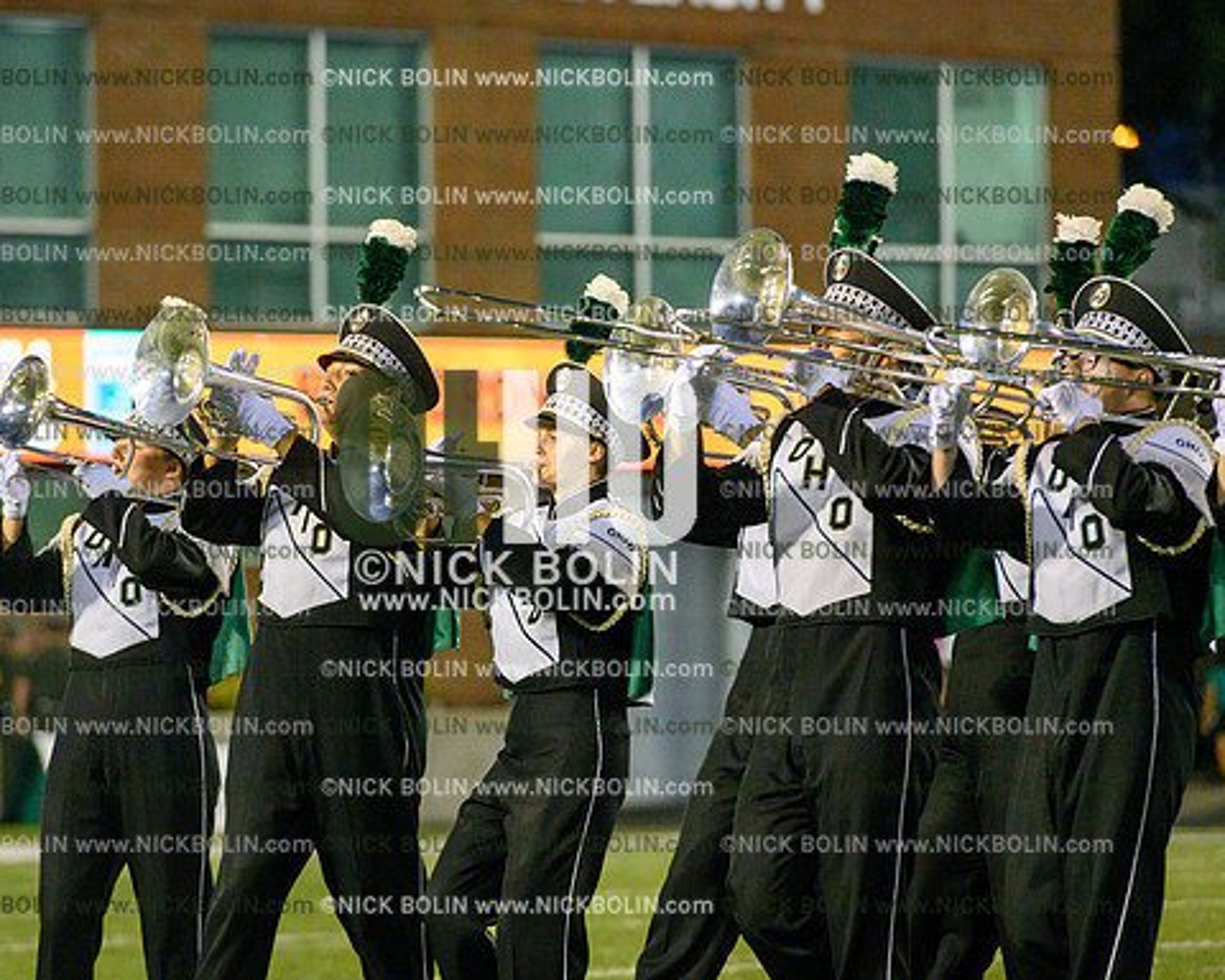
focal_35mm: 227
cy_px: 491
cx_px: 516
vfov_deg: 6.8
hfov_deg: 8.5
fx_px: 8230
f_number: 4
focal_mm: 200
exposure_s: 1/1000
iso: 10000
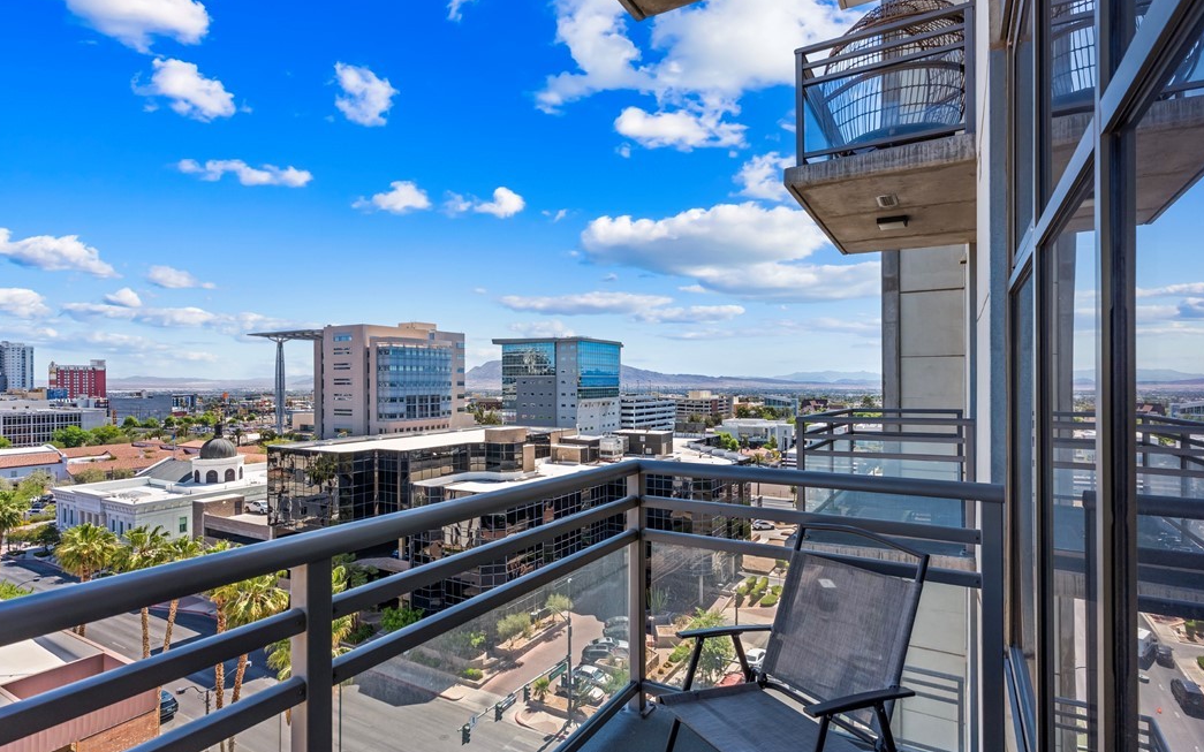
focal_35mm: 18
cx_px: 607
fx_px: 591
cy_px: 385
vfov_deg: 65.0
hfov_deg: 91.1
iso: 400
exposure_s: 1/8000
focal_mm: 17
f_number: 8
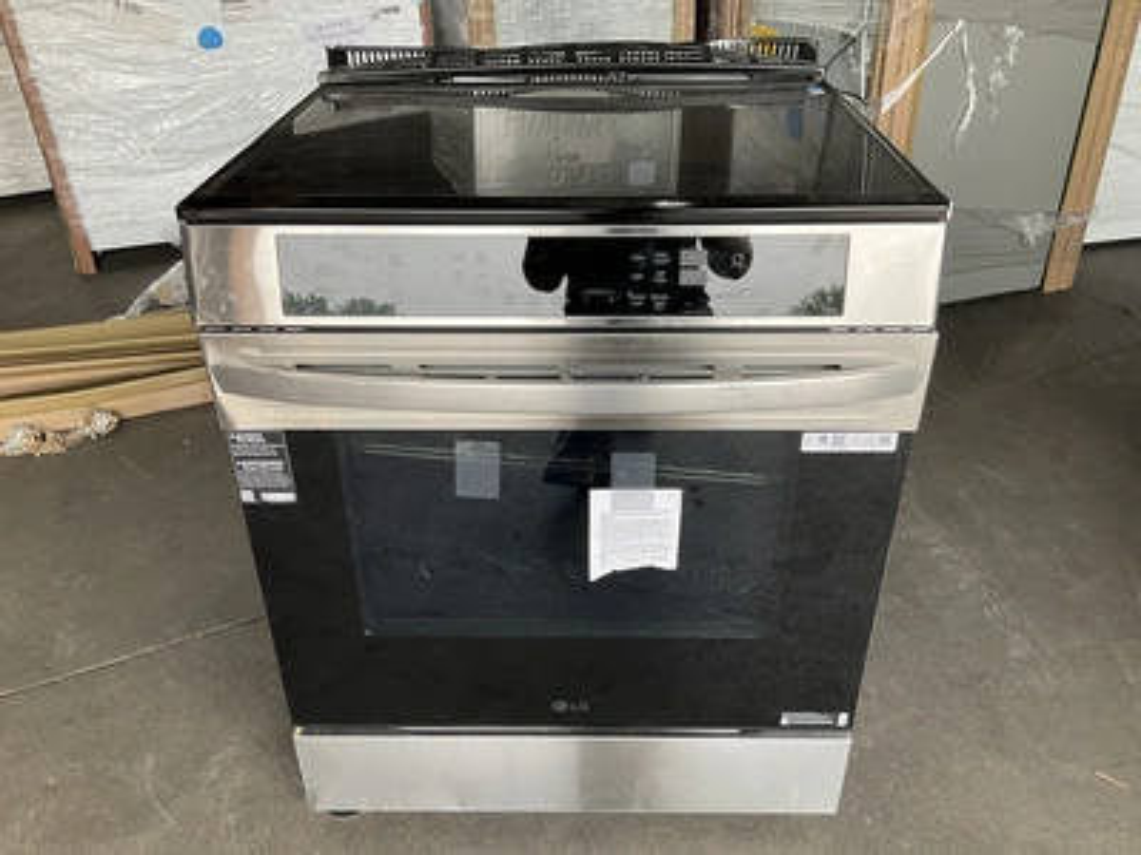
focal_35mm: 29
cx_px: 570
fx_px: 956
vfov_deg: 48.2
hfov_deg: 61.7
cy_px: 428
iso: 20
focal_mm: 3
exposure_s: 1/122
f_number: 1.8
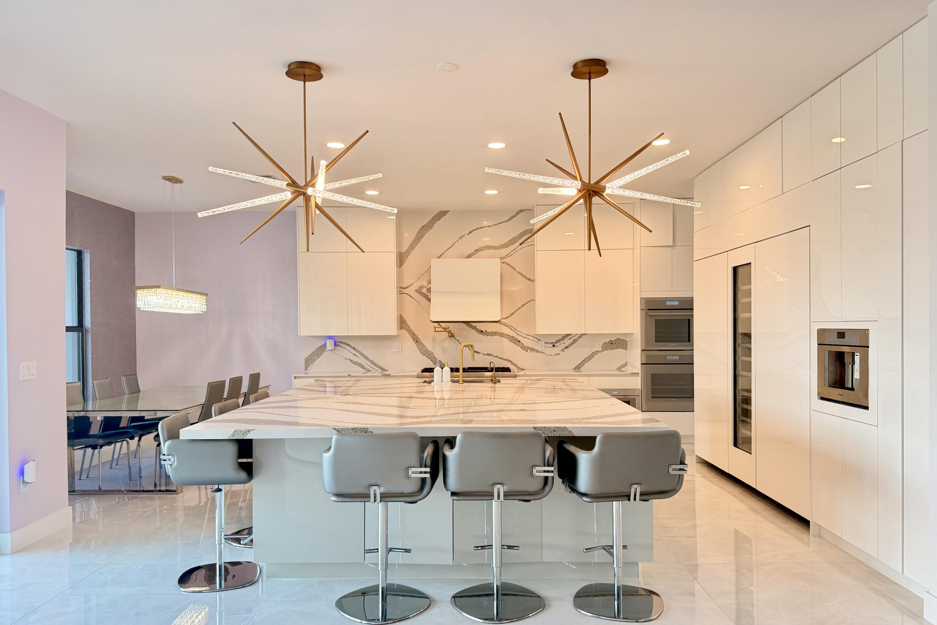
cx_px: 469
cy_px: 330
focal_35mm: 25
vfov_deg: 51.3
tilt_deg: -1.3
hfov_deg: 71.5
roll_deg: +0.1
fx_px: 651
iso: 200
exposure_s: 1/204
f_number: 1.78
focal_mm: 6.76
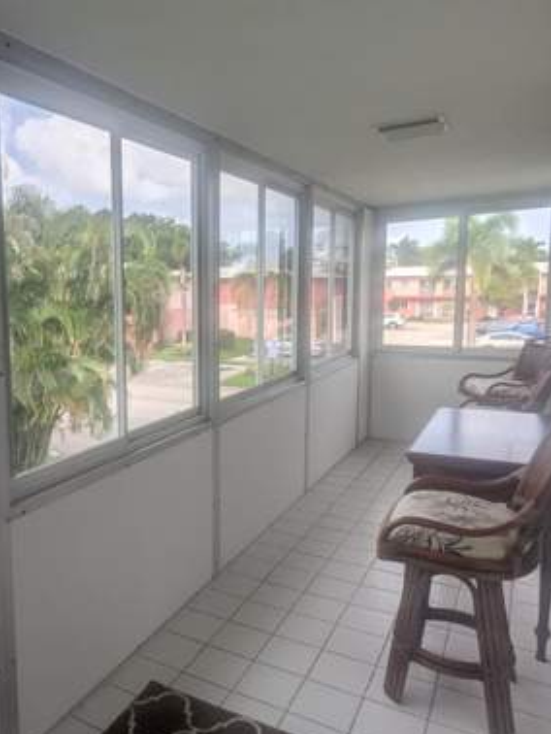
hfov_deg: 49.2
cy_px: 369
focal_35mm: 27
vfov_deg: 65.3
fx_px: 572
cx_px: 134
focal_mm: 2.35
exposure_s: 1/324
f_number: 2.2
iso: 49
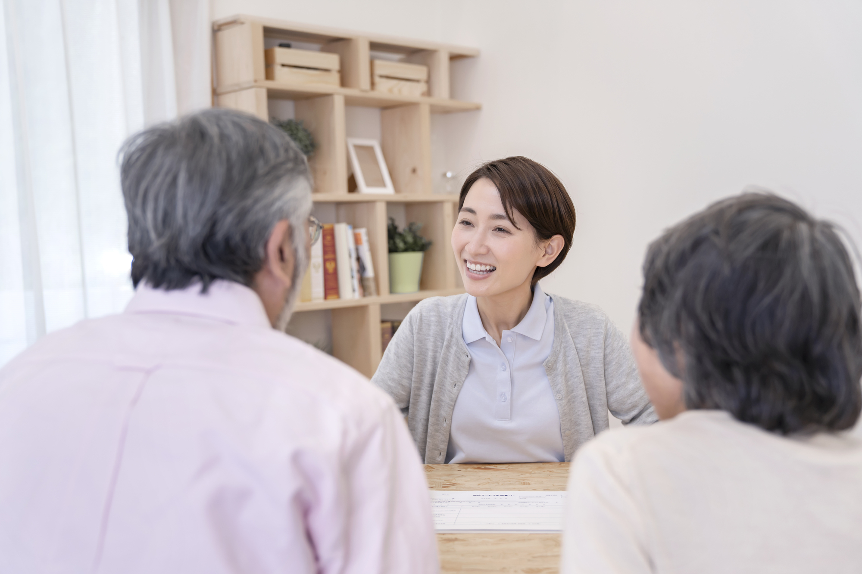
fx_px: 1006
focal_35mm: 42
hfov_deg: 46.4
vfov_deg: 31.9
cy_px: 287
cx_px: 431
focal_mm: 42
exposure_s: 1/160
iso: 320
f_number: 2.8
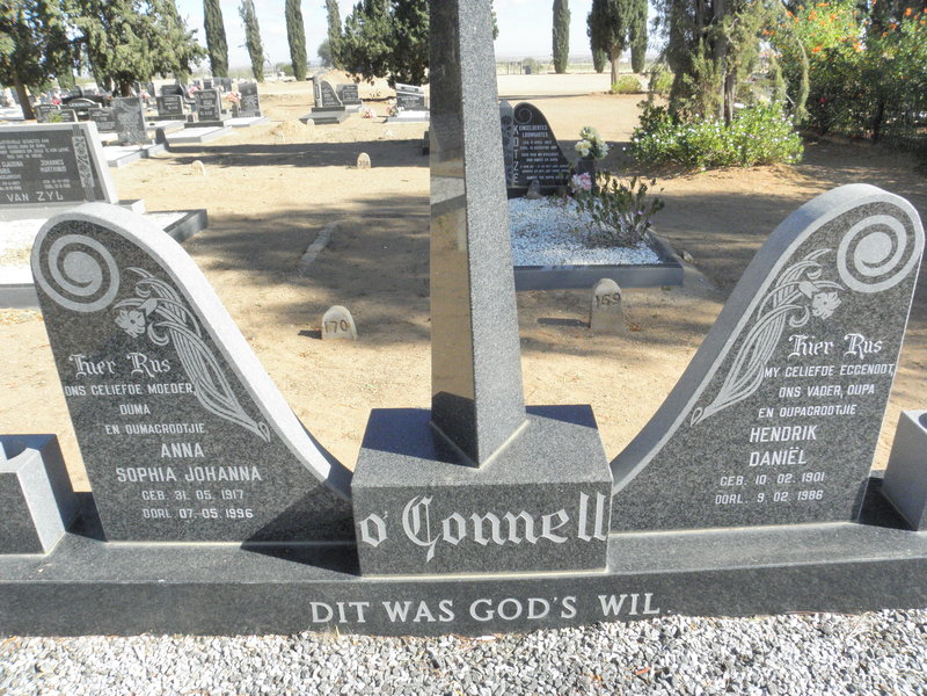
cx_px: 464
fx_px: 696
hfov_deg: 67.3
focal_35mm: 26
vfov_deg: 53.1
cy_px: 348
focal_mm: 4.6
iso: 200
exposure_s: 1/400
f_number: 6.3
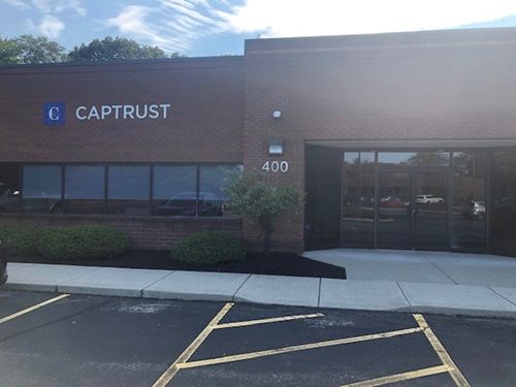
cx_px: 258
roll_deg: -0.4
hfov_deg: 63.4
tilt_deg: -1.4
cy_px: 194
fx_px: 417
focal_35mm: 28
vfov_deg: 49.7
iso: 20
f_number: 1.8
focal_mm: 3.99
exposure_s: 1/470
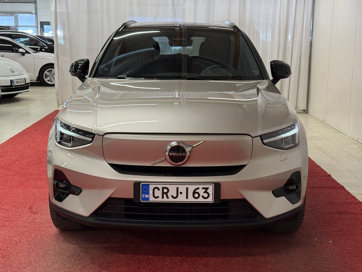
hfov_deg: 39.7
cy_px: 136
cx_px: 181
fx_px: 502
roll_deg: -0.3
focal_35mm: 48
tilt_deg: -9.7
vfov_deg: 30.3
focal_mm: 6.76
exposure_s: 1/117
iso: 100
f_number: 1.78
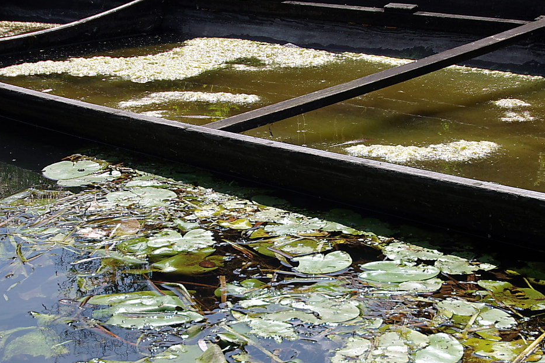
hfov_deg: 25.6
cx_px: 322
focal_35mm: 79
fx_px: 1195
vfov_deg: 17.2
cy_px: 229
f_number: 5.6
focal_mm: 24
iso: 100
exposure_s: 1/500
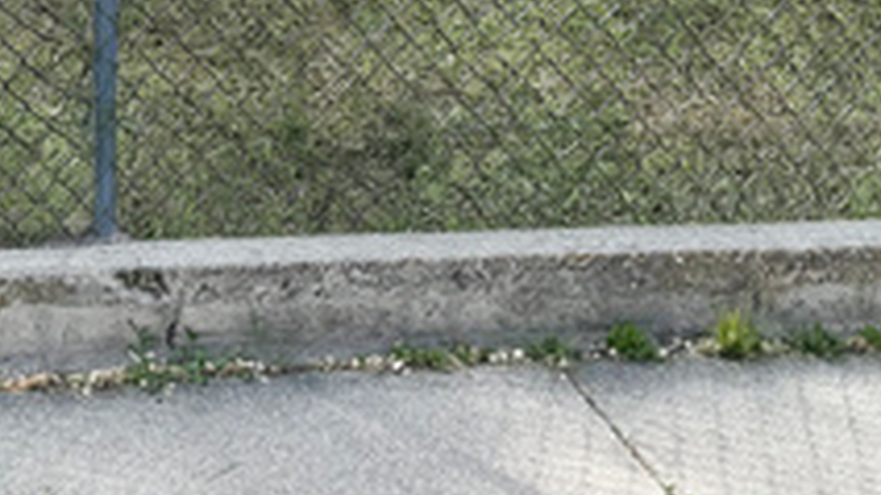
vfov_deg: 13.3
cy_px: -478
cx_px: -25
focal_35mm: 79
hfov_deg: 25.4
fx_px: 1845
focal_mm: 6.76
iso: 80
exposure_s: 1/2174
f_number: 1.78
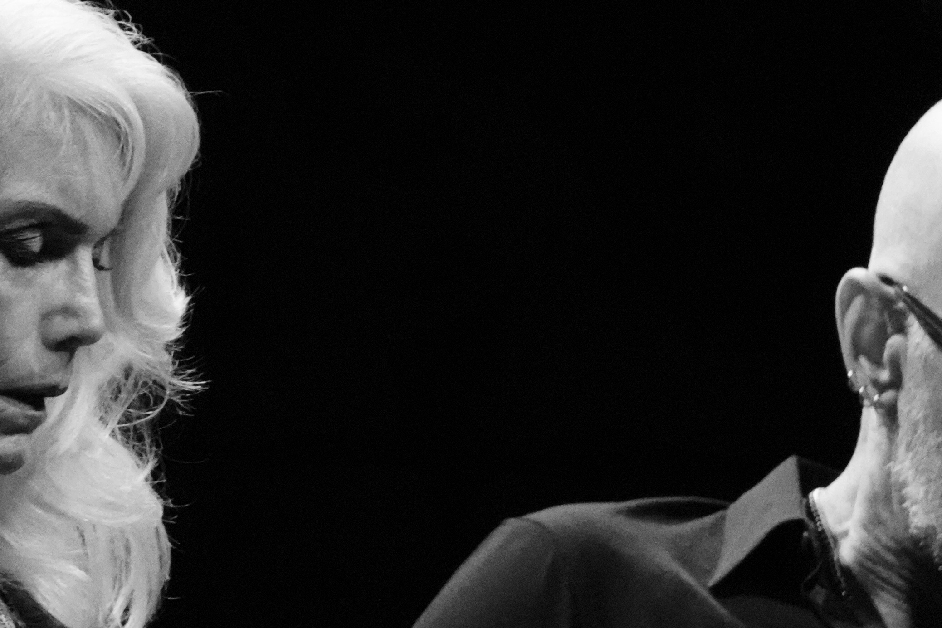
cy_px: 538
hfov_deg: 2.2
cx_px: 126
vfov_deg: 1.4
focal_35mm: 951
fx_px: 24884
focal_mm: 132.24
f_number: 4
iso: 6400
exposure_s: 1/400
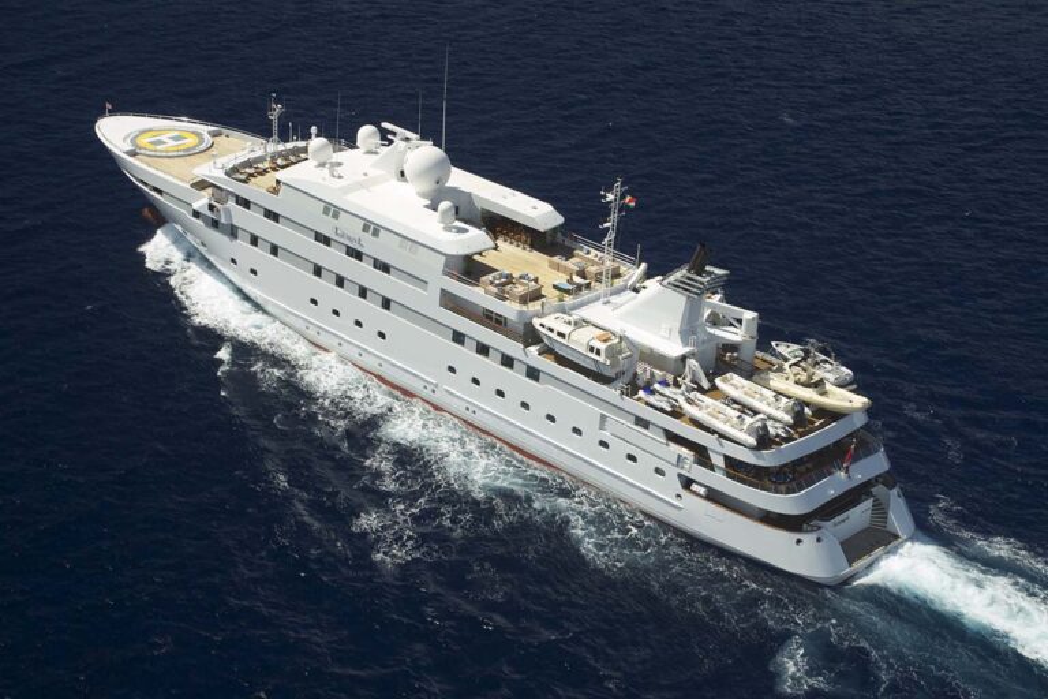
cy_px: 350
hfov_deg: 30.5
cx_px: 524
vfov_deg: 20.6
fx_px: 1921
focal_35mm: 66
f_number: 11
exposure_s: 1/125
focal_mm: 44
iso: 320
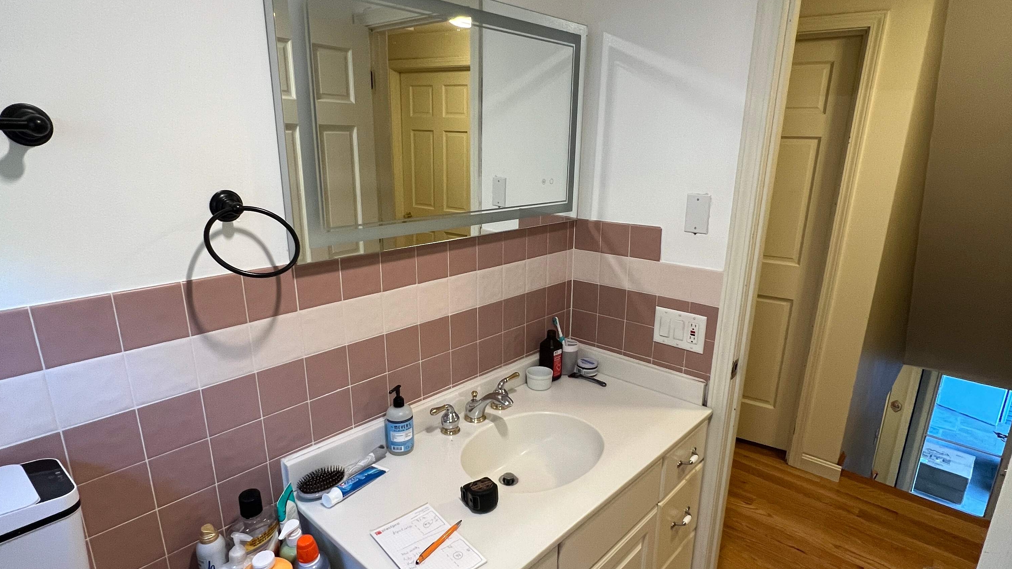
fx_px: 510
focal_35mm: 19
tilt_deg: -15.1
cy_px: 299
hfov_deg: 89.6
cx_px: 506
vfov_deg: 58.3
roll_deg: -0.7
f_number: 1.8
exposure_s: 1/60
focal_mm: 1.57
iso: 160
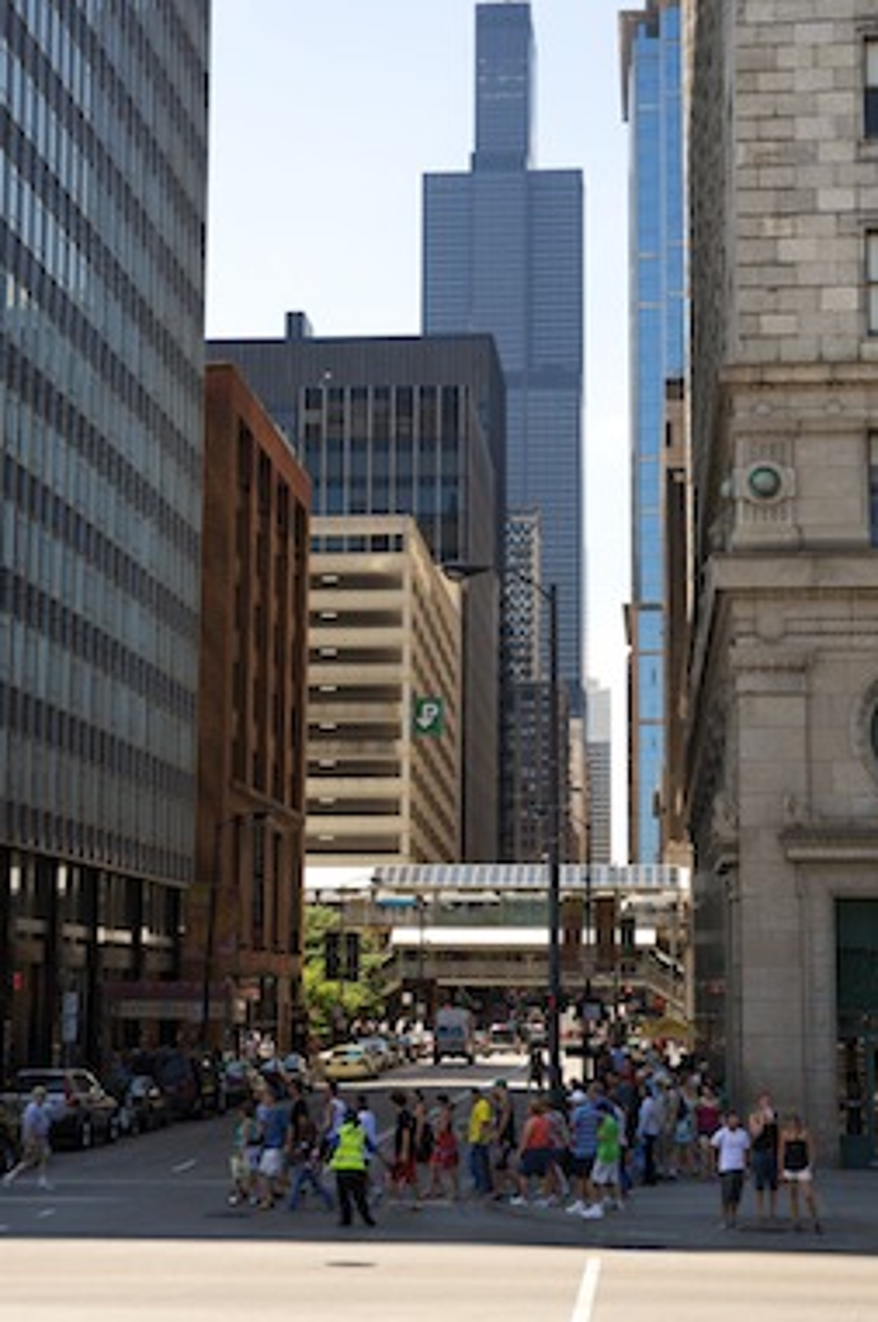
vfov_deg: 31.9
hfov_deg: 21.5
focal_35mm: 63
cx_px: 434
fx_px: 2311
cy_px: 635
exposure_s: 1/400
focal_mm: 60
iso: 400
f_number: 10
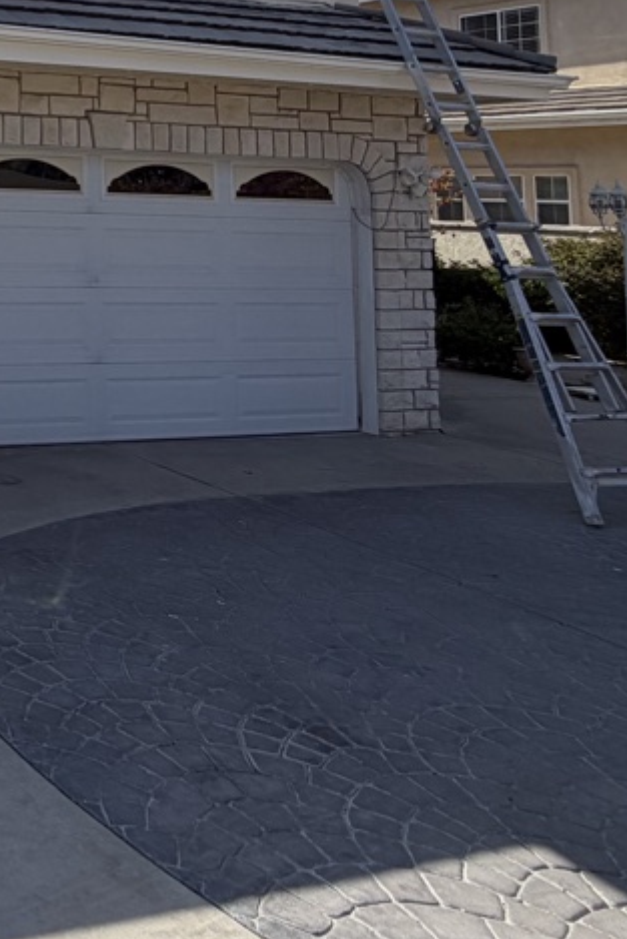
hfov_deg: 25.7
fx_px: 1070
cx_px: -274
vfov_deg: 43.0
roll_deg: -0.7
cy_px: 76
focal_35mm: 41
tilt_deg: +6.5
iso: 25
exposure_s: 1/1259
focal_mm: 2.22
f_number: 2.2
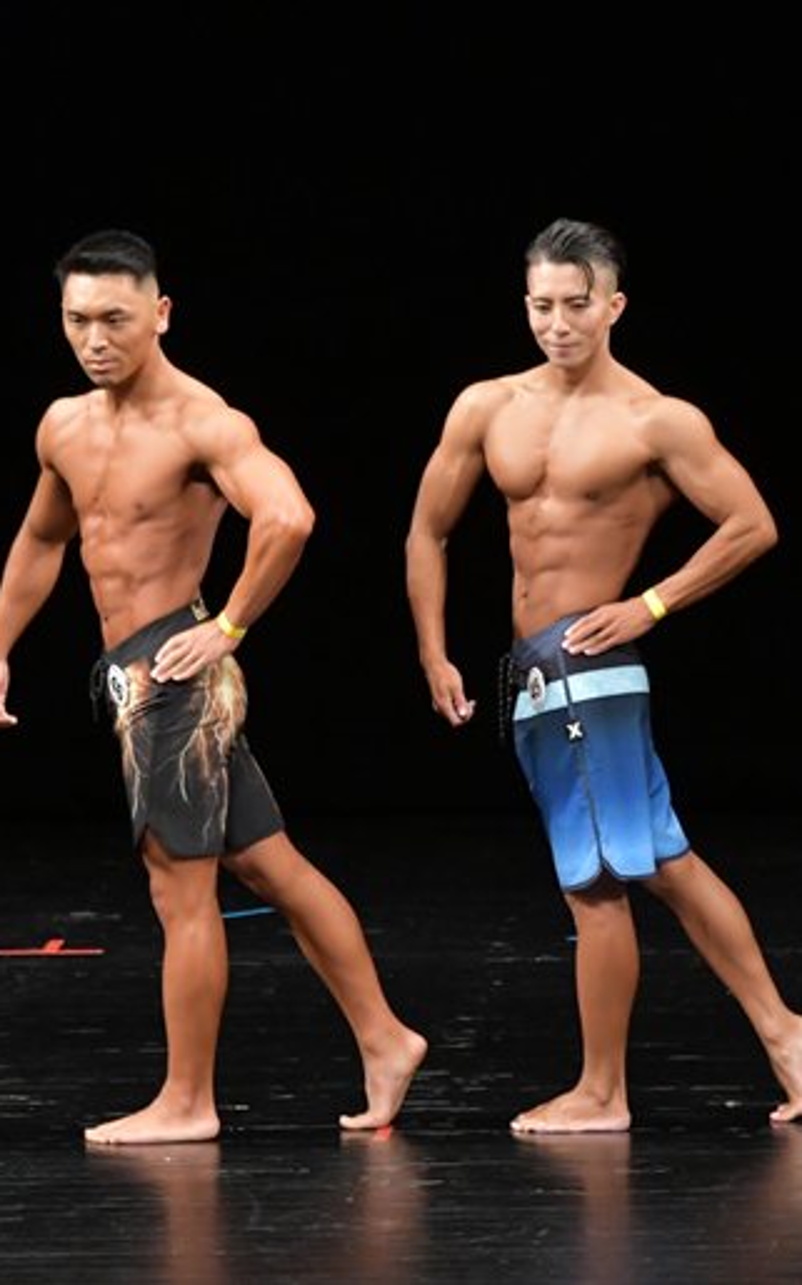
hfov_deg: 3.6
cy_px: 642
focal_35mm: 369
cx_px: 478
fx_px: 12912
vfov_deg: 5.7
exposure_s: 1/400
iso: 3200
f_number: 5.6
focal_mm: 160
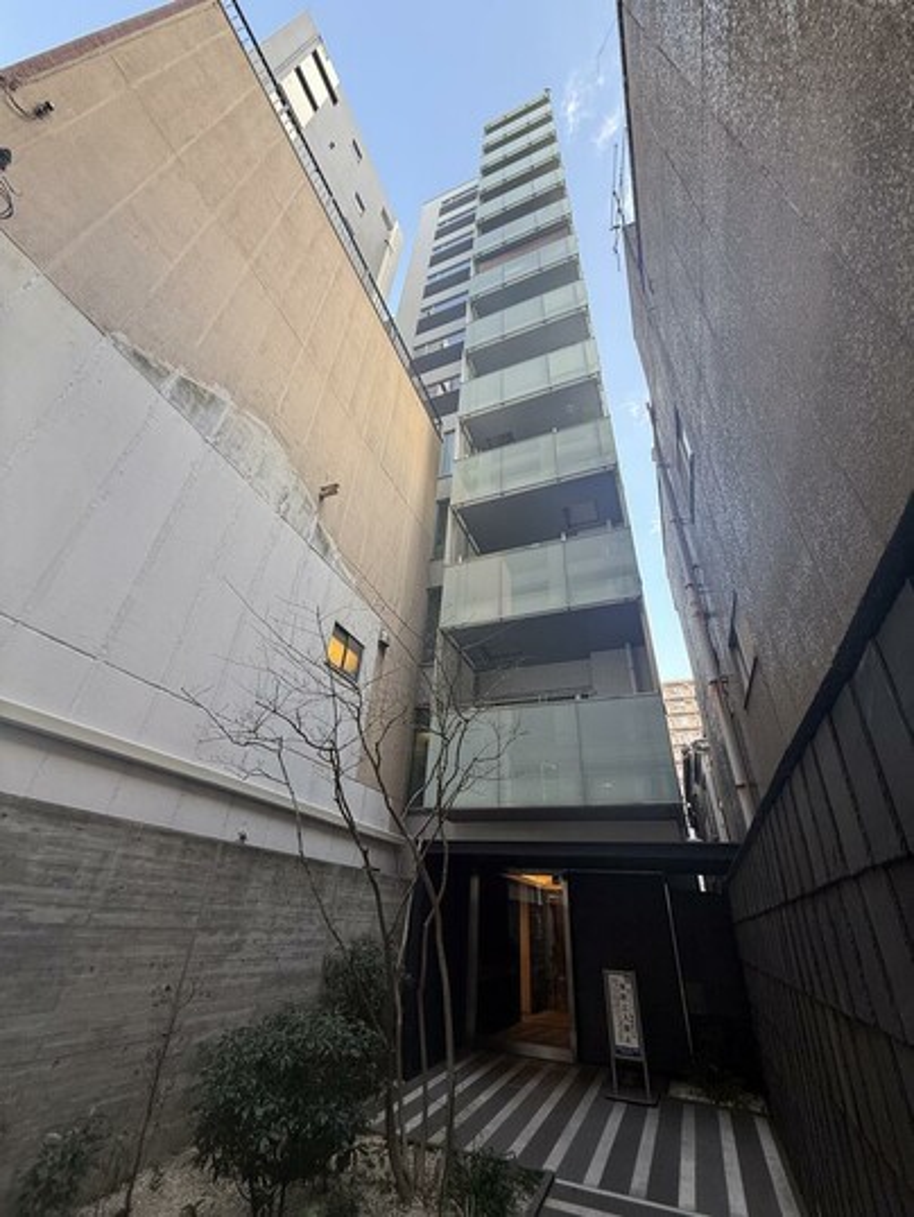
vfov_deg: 102.0
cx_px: 457
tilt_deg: +32.9
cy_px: 608
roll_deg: -3.2
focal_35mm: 14
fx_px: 492
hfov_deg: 85.7
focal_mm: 2.22
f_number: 2.2
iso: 80
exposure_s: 1/99
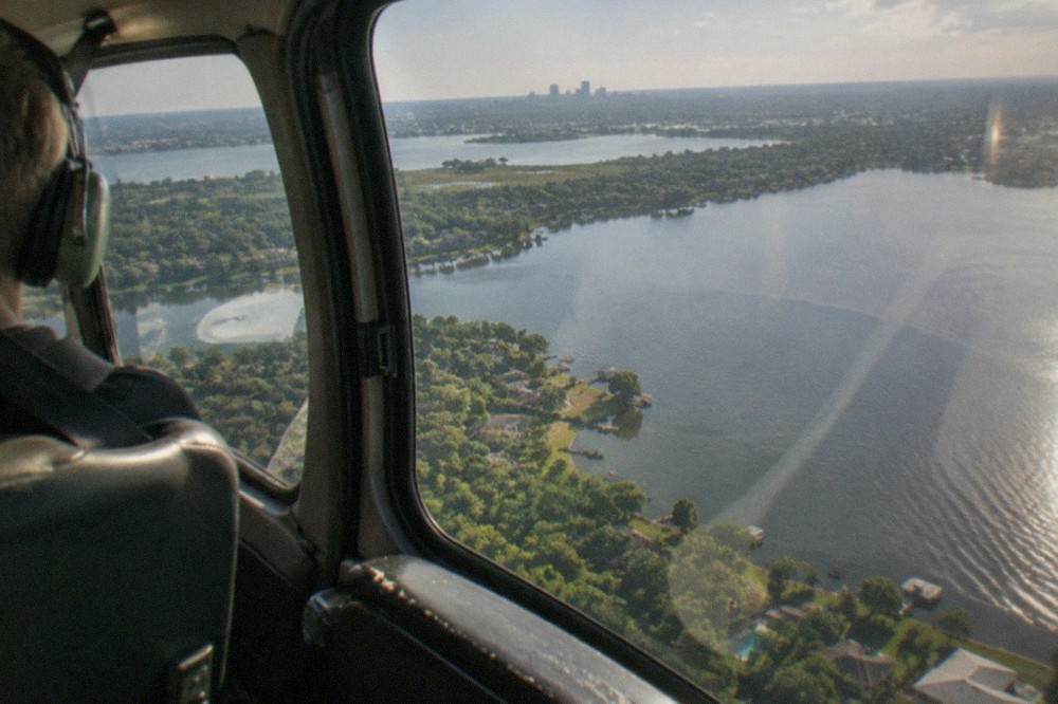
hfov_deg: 65.5
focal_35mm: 28
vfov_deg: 46.4
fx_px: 823
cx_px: 529
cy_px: 352
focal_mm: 28
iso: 500
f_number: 6.3
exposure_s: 1/800
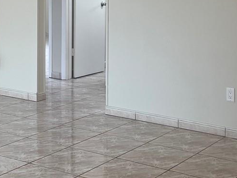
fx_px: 575
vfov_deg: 17.2
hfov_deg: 23.3
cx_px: 133
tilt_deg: -3.9
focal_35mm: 84
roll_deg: -0.2
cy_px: -2
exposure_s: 1/120
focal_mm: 5.1
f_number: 1.6
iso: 100
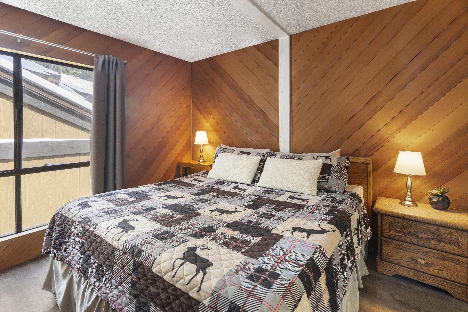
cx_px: 234
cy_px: 156
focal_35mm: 16
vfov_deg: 73.7
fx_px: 208
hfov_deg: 96.7
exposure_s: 3.2
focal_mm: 16
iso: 250
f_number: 5.6
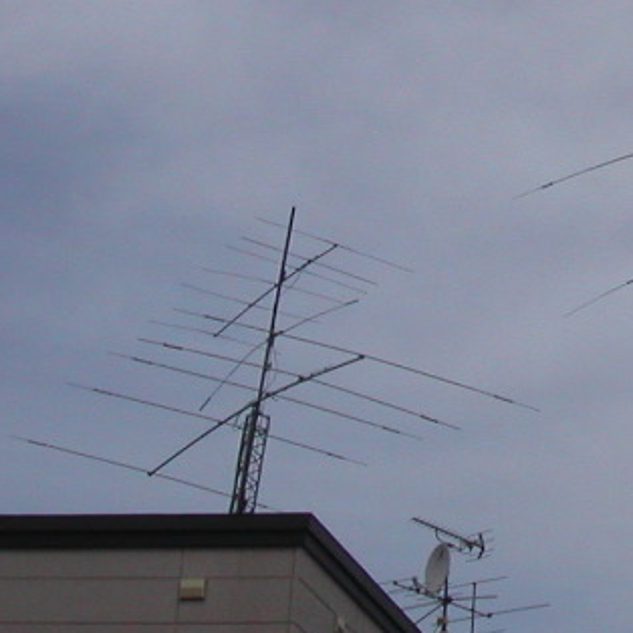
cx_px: 899
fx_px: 2834
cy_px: 145
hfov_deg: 12.2
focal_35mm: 137
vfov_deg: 12.7
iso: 100
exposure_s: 1/750
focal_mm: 7.8
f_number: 8
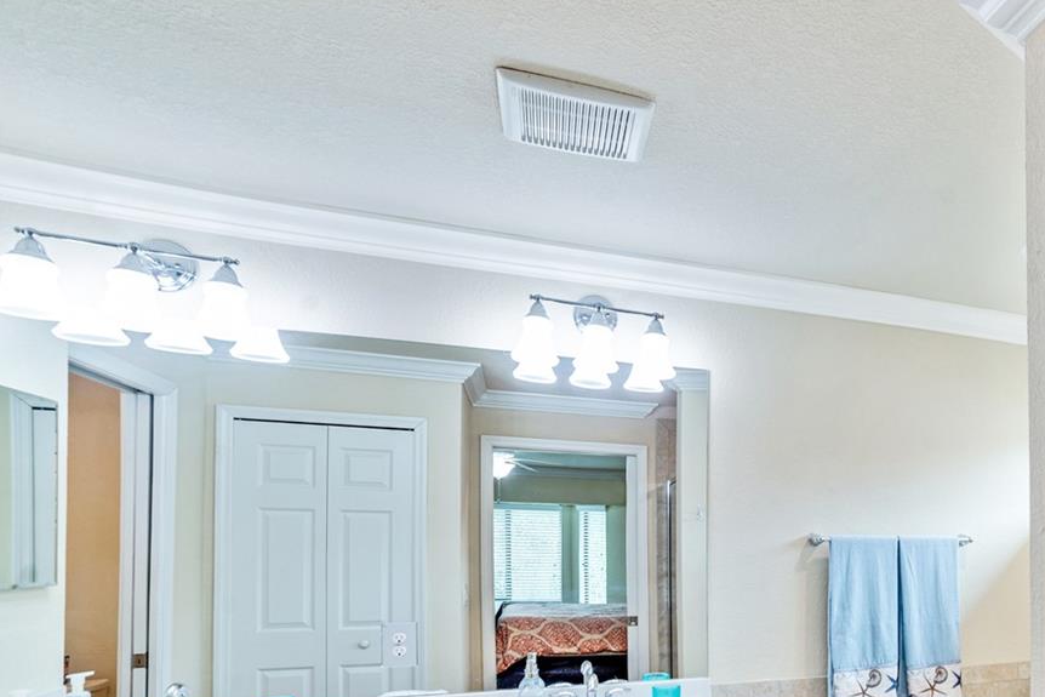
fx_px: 755
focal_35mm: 26
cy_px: 559
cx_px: 949
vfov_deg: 46.9
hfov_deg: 58.7
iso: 160
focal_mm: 14
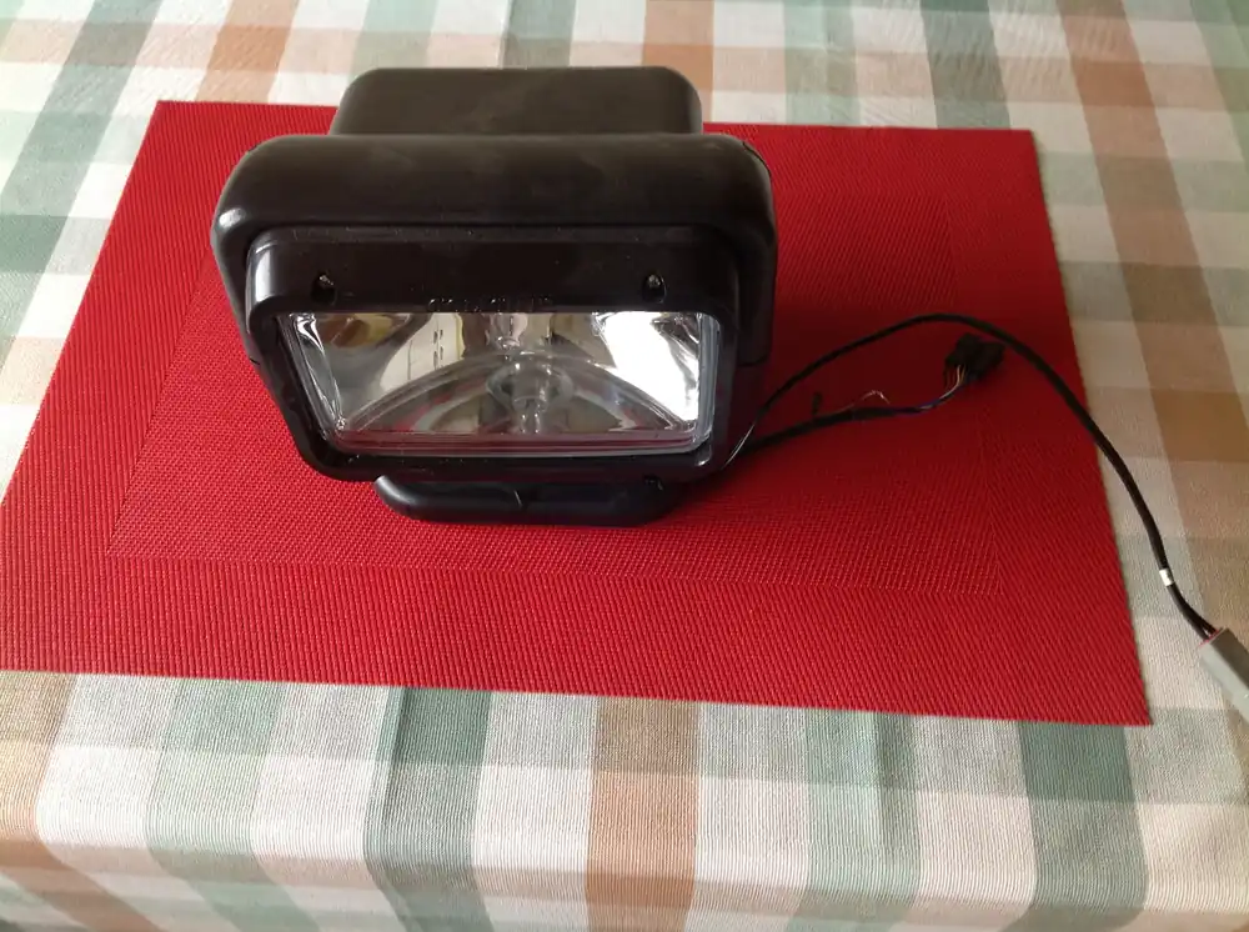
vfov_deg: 40.6
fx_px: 1260
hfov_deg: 52.7
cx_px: 624
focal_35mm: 35
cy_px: 466
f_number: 2.4
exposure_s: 1/20
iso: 64
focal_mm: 4.28
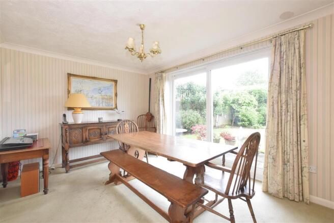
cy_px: 112
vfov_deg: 77.3
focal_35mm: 15
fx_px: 139
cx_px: 167
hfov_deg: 100.4
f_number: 10
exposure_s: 1/15
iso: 500
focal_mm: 10
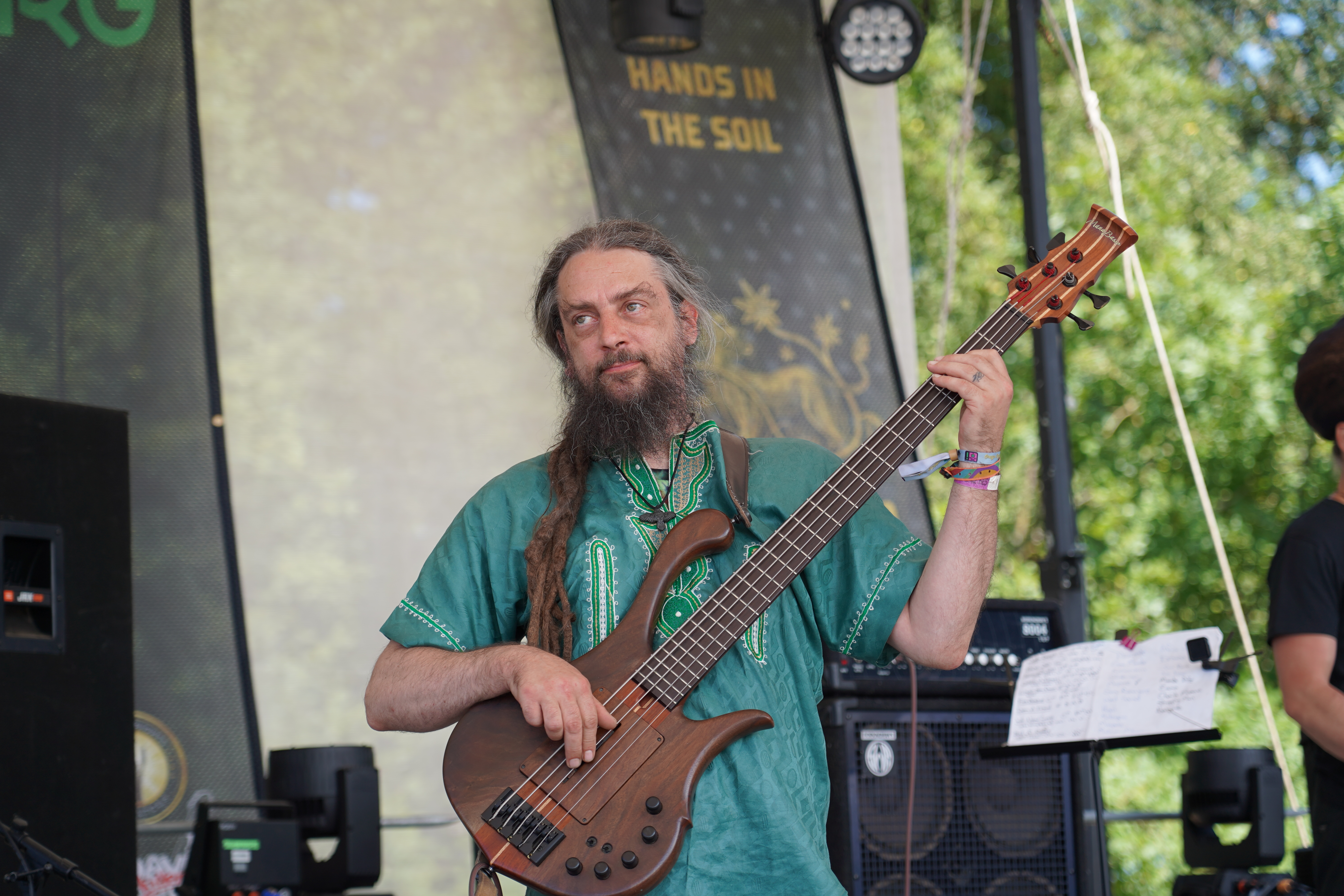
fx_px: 3920
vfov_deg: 13.0
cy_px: 448
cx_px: 672
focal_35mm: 105
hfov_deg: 19.5
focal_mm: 105
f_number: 4
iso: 100
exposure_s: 1/250
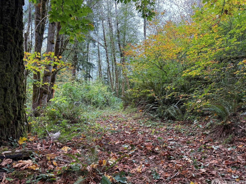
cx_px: 121
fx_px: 185
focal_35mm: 26
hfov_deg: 67.3
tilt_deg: -1.0
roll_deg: -5.0
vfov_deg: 53.1
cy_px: 90
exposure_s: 1/246
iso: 100
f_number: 1.78
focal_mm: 6.76
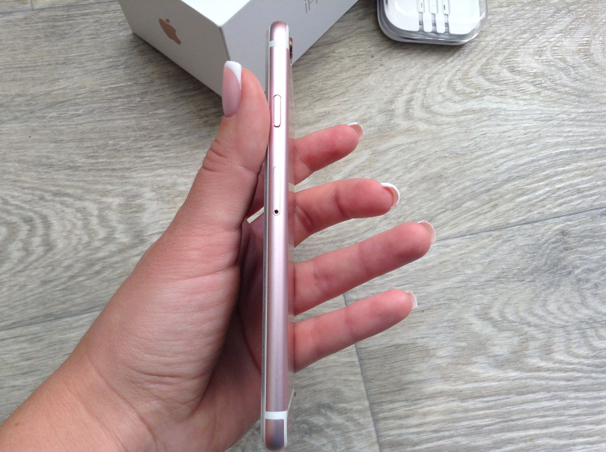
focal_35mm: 33
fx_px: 577
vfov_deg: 42.8
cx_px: 303
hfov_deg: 55.4
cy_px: 226
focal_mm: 3.3
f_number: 2.4
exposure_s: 1/60
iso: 40
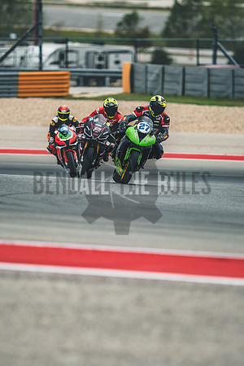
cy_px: 183
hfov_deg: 3.1
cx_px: 95
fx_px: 4575
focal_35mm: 450
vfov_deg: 4.6
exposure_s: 1/1600
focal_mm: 200
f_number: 2
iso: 200
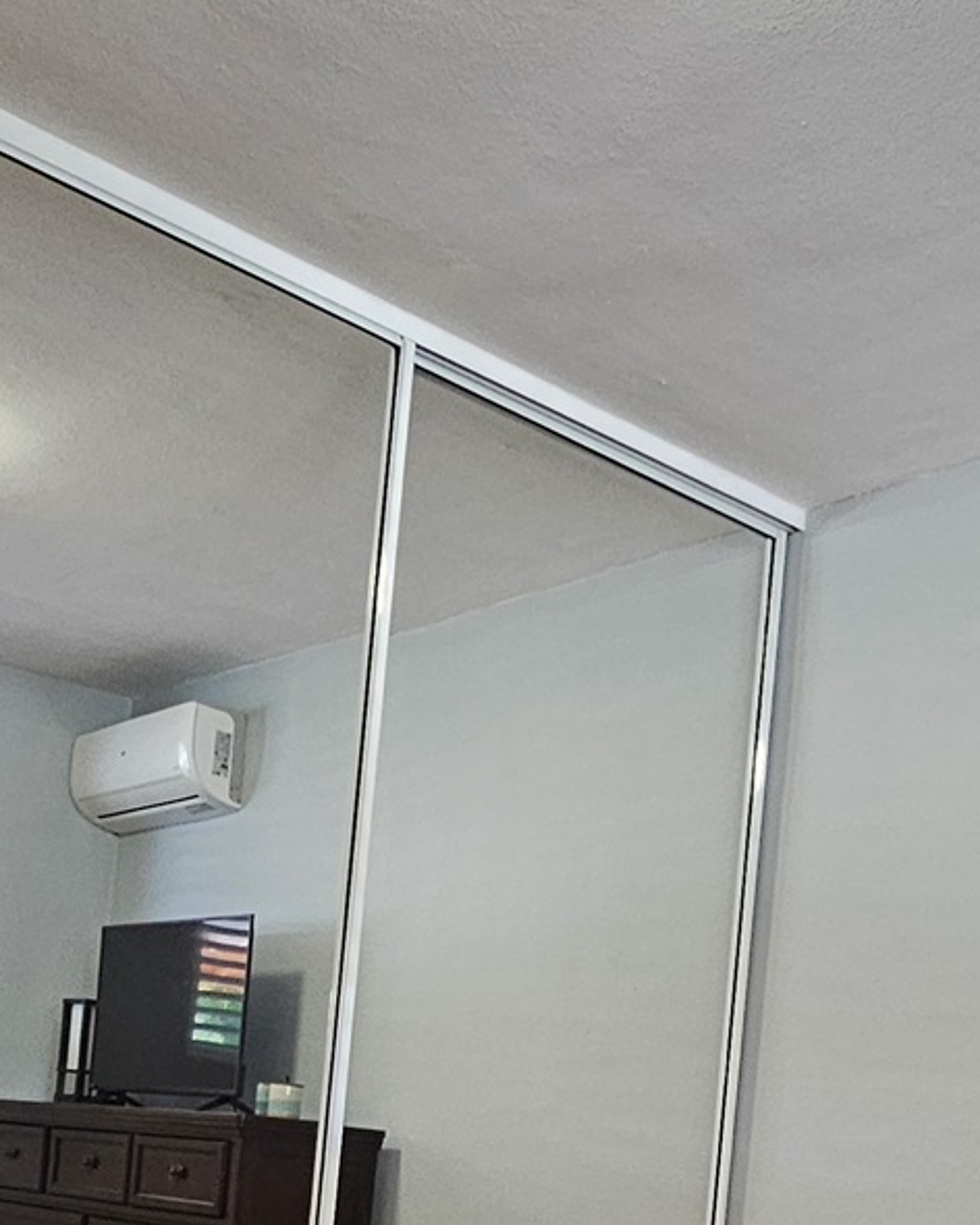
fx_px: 1559
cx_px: 710
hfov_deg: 34.3
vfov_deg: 38.8
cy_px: 1177
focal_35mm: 43
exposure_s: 1/40
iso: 400
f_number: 2.2
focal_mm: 2.2
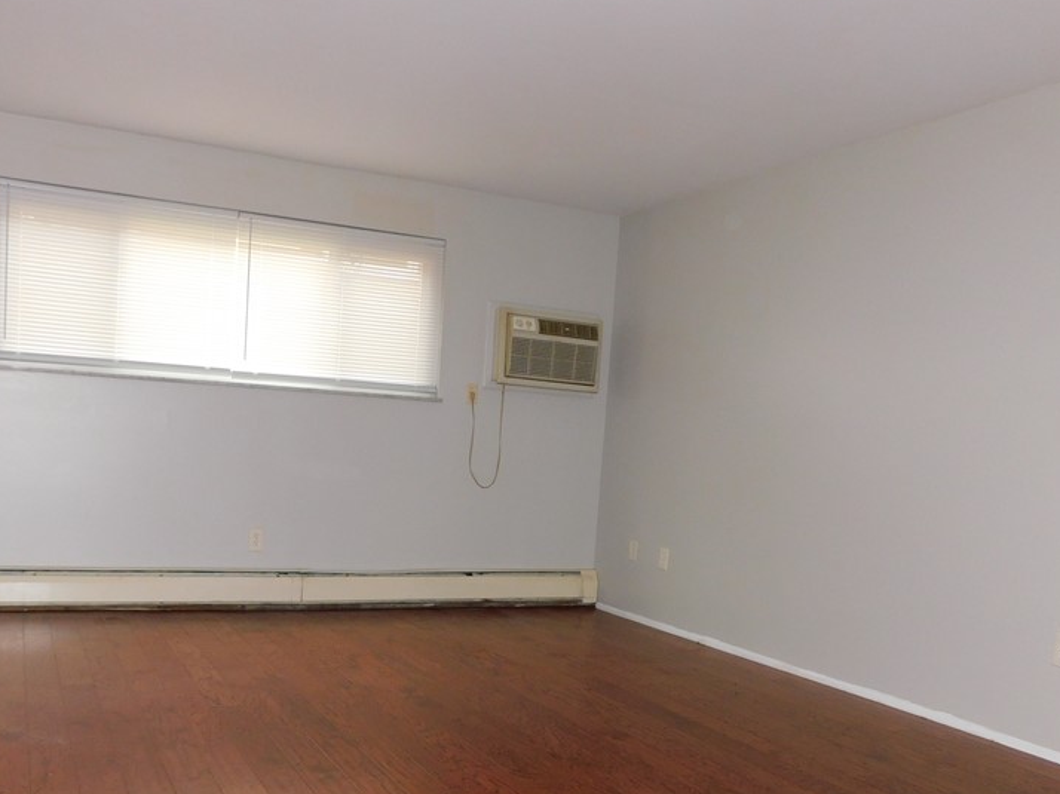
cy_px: 548
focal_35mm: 33
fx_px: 1010
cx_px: 462
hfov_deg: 55.2
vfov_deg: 42.2
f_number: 3
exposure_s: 1/30
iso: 200
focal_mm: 4
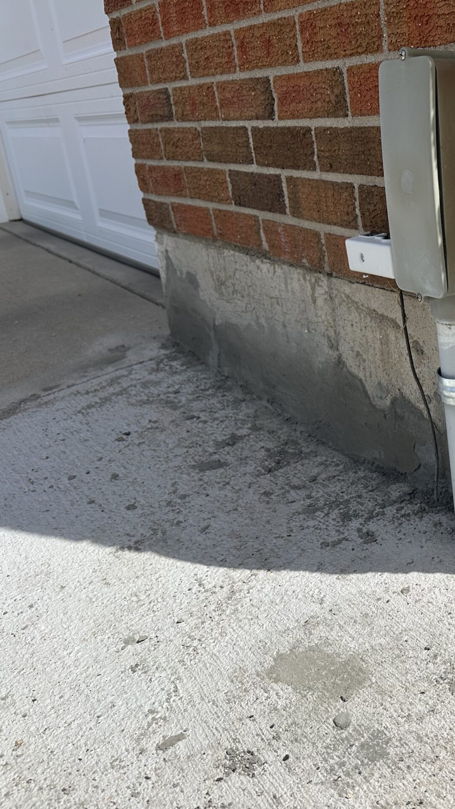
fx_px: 750
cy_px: 404
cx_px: 506
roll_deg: +2.7
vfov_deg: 56.6
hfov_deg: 30.1
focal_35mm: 35
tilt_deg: -20.6
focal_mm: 6.86
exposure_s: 1/6211
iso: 80
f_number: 1.78
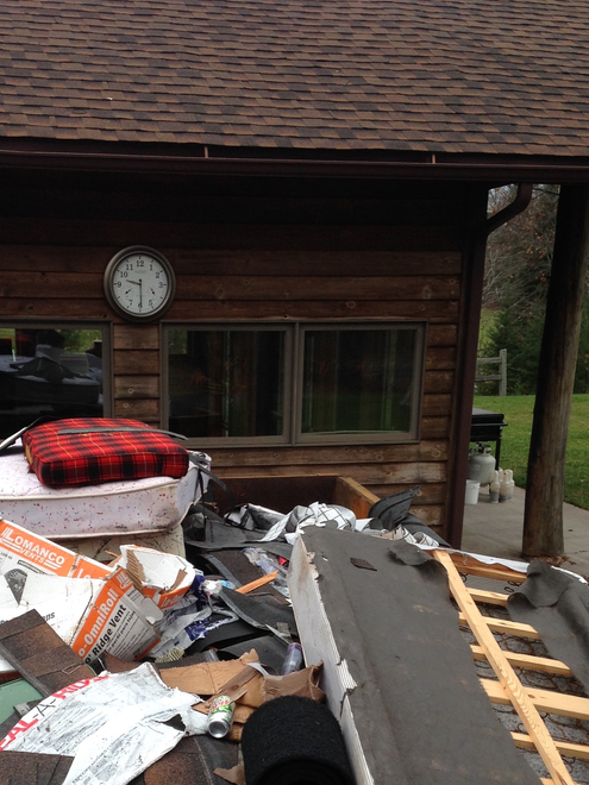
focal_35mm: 54
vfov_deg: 34.5
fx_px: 1225
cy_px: 624
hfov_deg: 26.9
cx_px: 219
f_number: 2.4
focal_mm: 4.12
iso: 50
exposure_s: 1/157
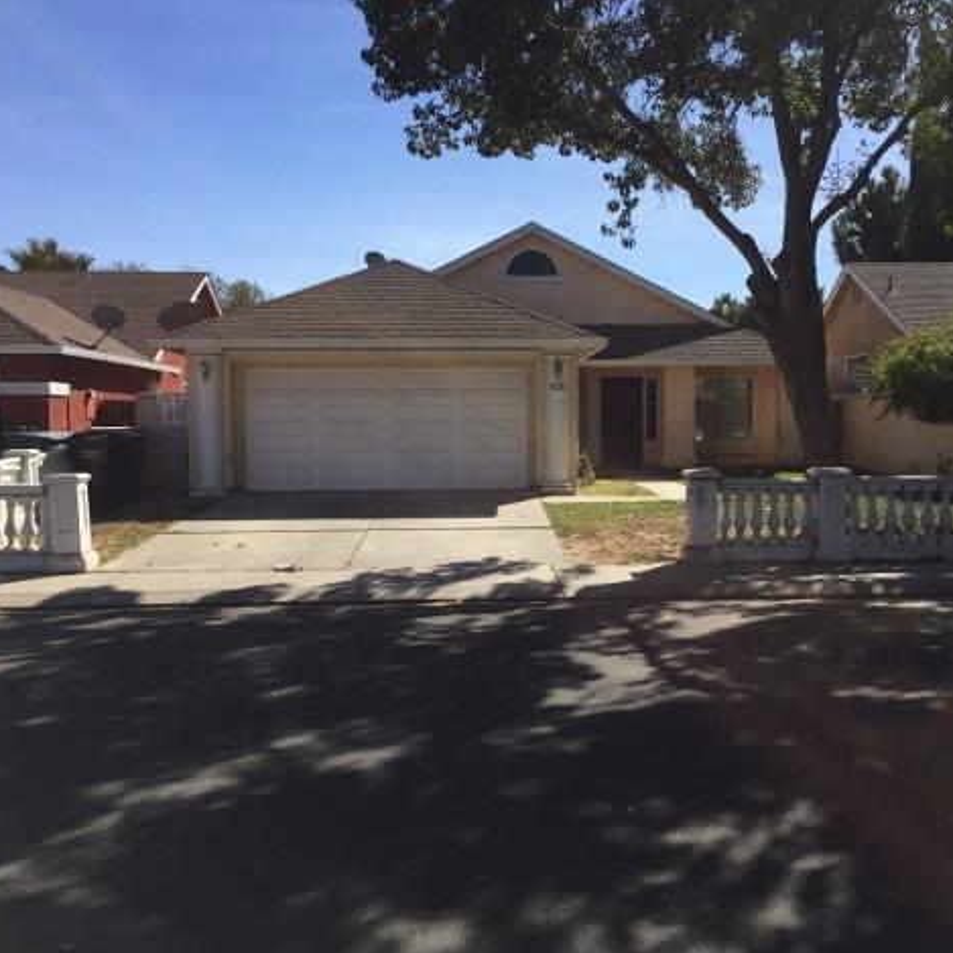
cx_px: 530
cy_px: 486
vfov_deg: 47.2
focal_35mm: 35
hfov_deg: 47.1
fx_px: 1090
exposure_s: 1/1980
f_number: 2.2
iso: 32
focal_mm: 4.15
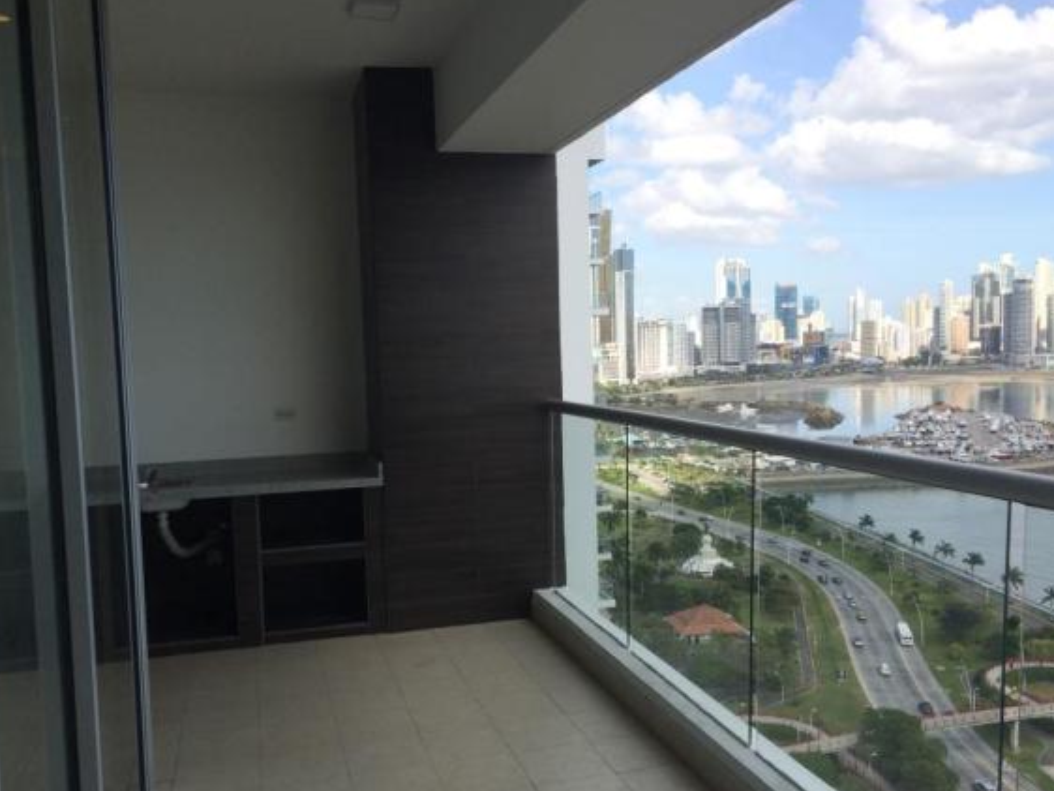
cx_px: 525
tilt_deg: -5.3
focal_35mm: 33
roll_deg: -1.0
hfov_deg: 55.3
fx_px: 1005
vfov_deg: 42.9
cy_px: 431
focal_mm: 4.15
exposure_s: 1/1282
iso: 32
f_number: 2.2
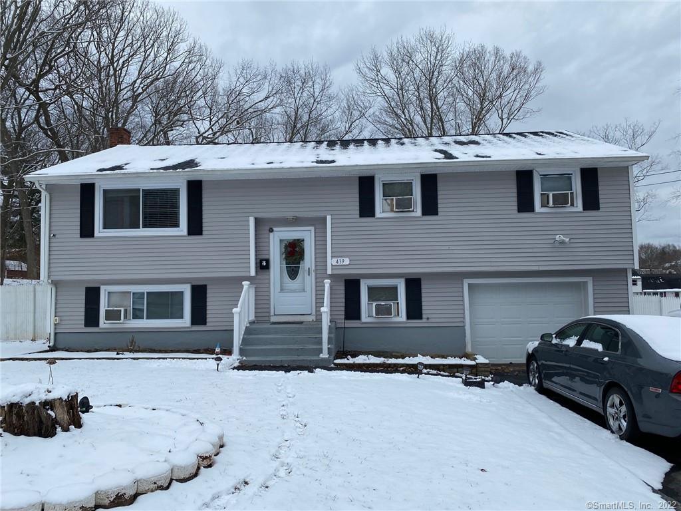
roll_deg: -0.1
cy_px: 256
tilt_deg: +3.9
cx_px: 340
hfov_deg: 67.3
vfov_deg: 53.1
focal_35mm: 26
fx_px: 511
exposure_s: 1/1395
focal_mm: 4.25
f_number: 1.8
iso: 32
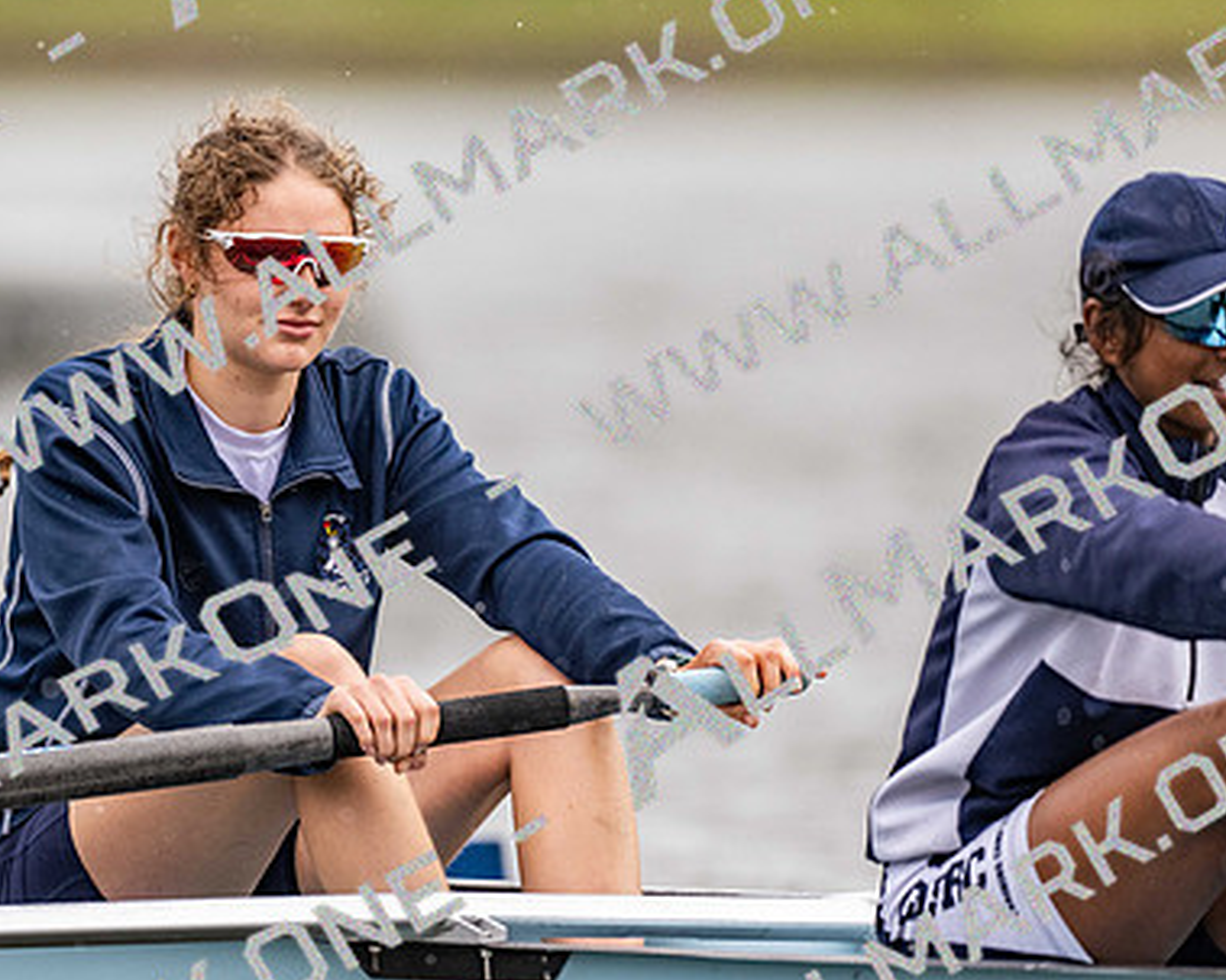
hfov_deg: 2.2
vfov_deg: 1.8
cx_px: 340
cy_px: 503
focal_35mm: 862
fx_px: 31270
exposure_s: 1/2500
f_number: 4
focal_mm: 600
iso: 1000
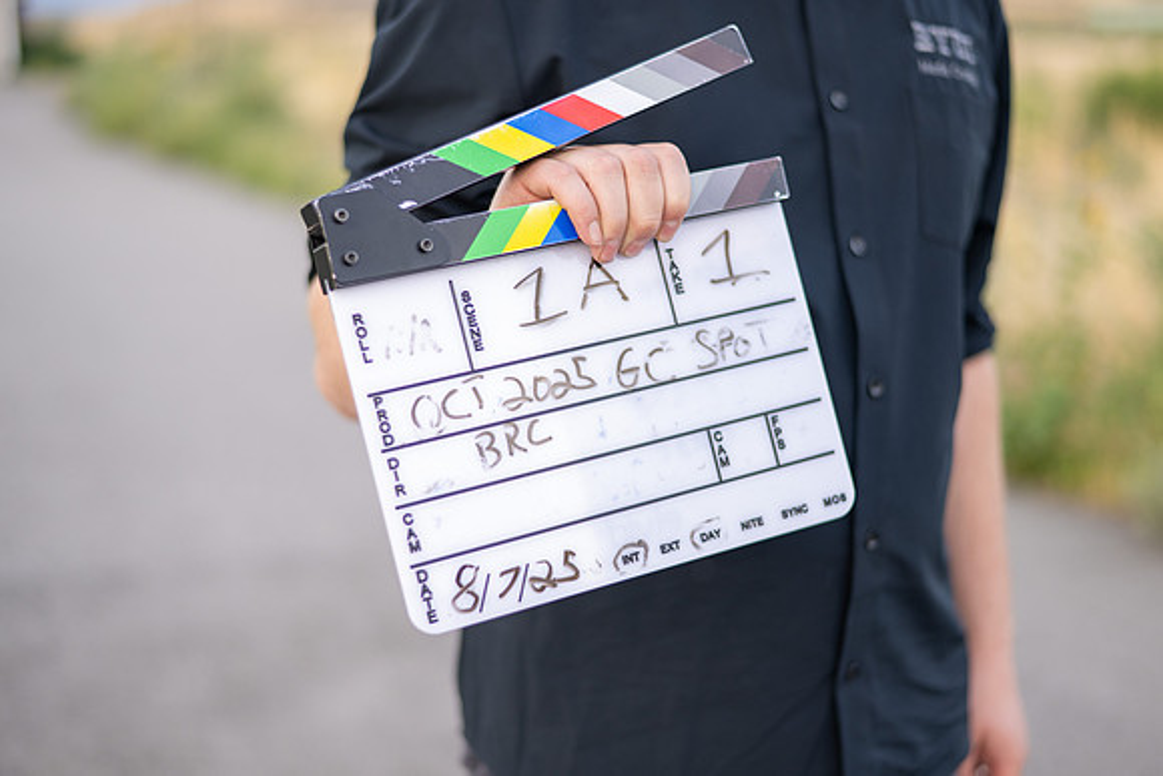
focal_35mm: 50
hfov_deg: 39.6
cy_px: 388
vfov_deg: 27.0
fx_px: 1616
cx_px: 582
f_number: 1.8
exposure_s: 1/640
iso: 200
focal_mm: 50
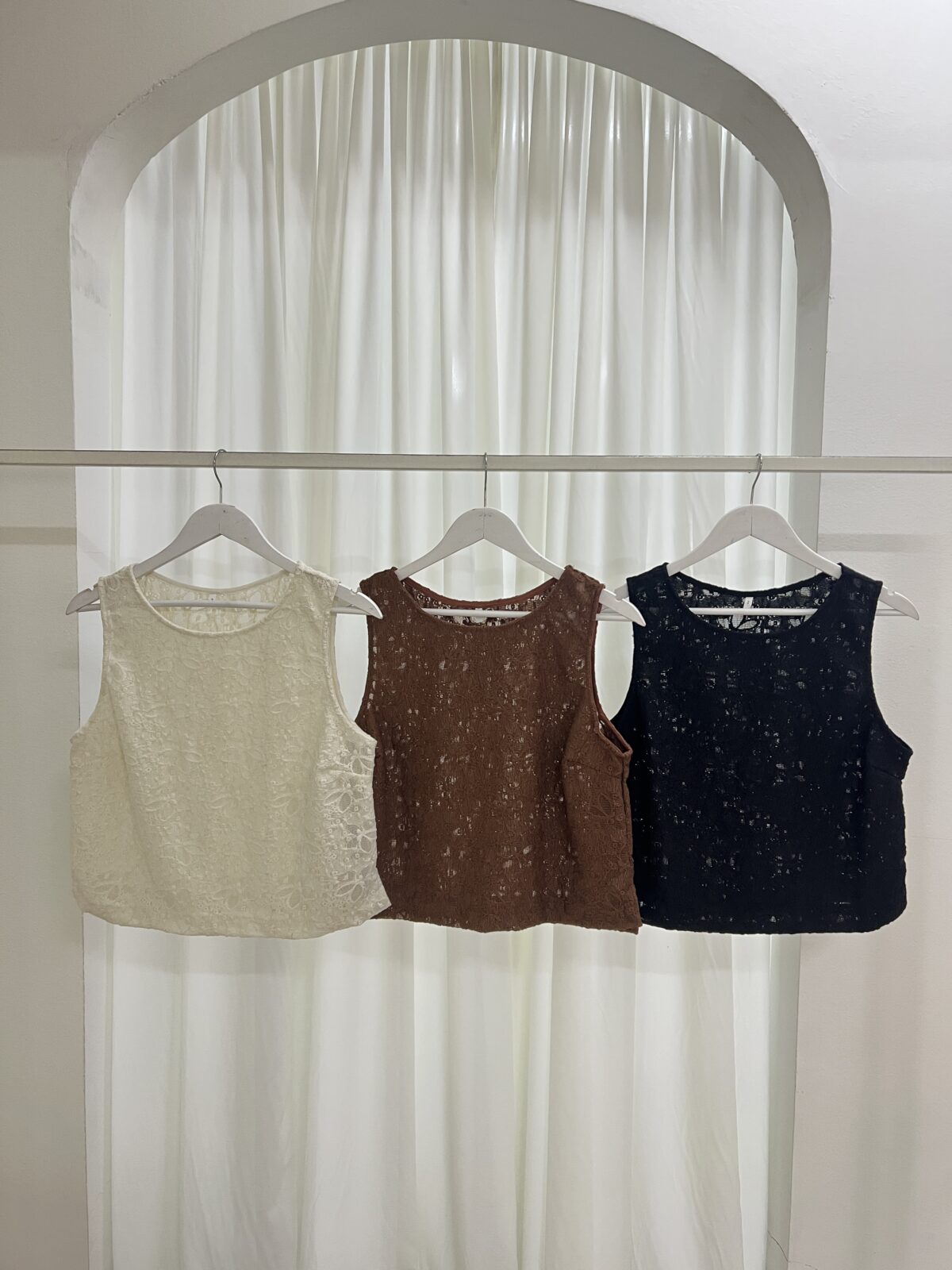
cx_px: 476
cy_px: 635
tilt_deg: -4.3
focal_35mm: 26
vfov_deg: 67.3
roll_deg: +0.0
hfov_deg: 53.1
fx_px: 953
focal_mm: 5.7
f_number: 1.5
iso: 160
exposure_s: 1/50
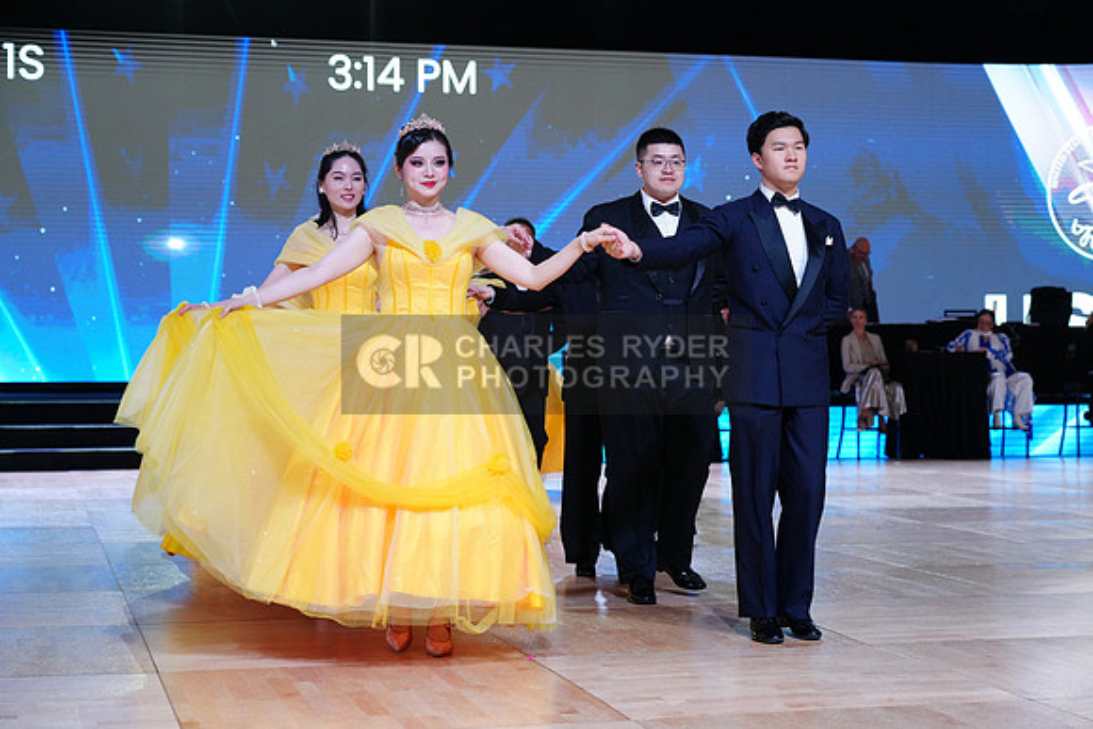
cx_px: 546
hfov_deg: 31.4
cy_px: 364
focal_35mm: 64
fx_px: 1943
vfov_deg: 21.3
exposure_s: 1/500
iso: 1600
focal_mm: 64
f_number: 4
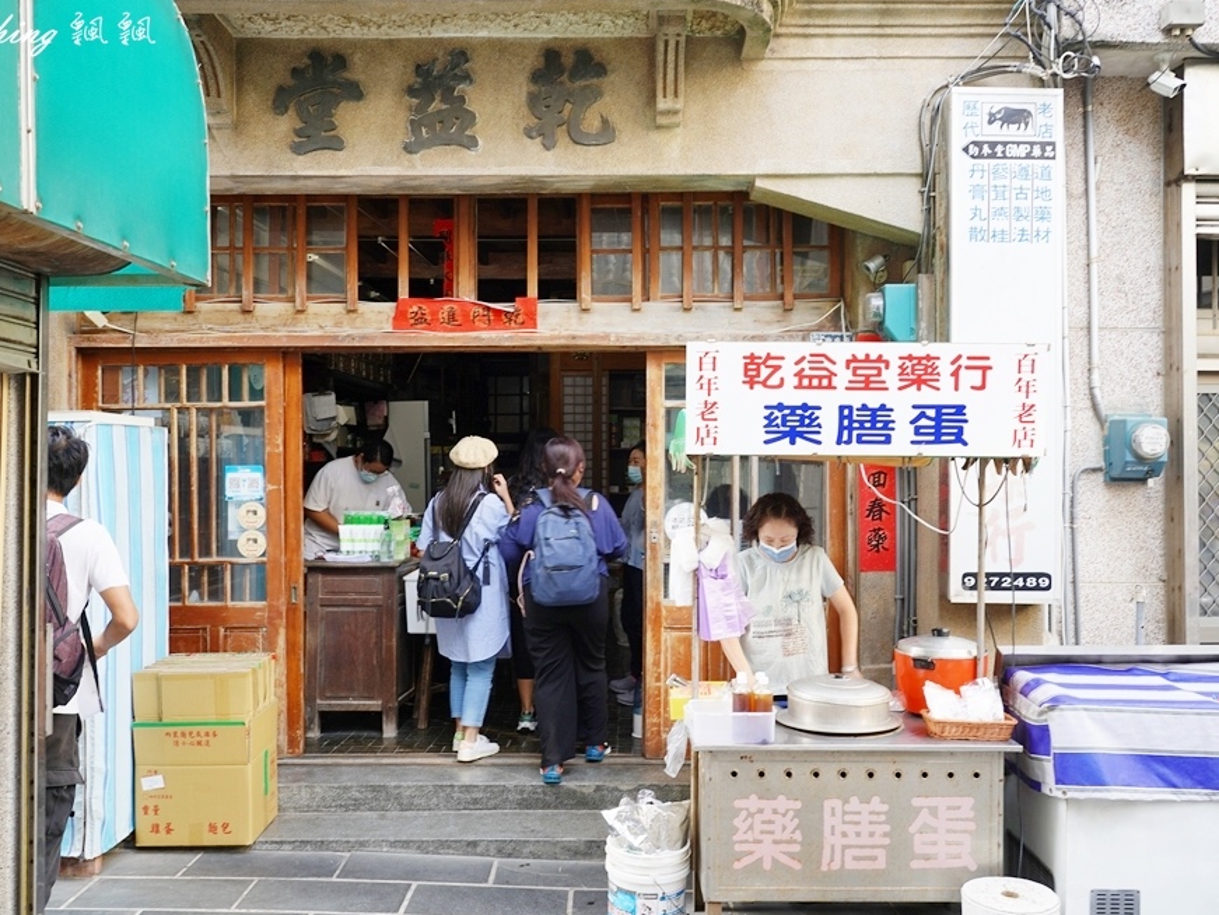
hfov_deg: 56.8
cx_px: 633
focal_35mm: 32
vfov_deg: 44.2
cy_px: 454
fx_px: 1127
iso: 100
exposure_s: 1/30
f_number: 5.6
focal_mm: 29
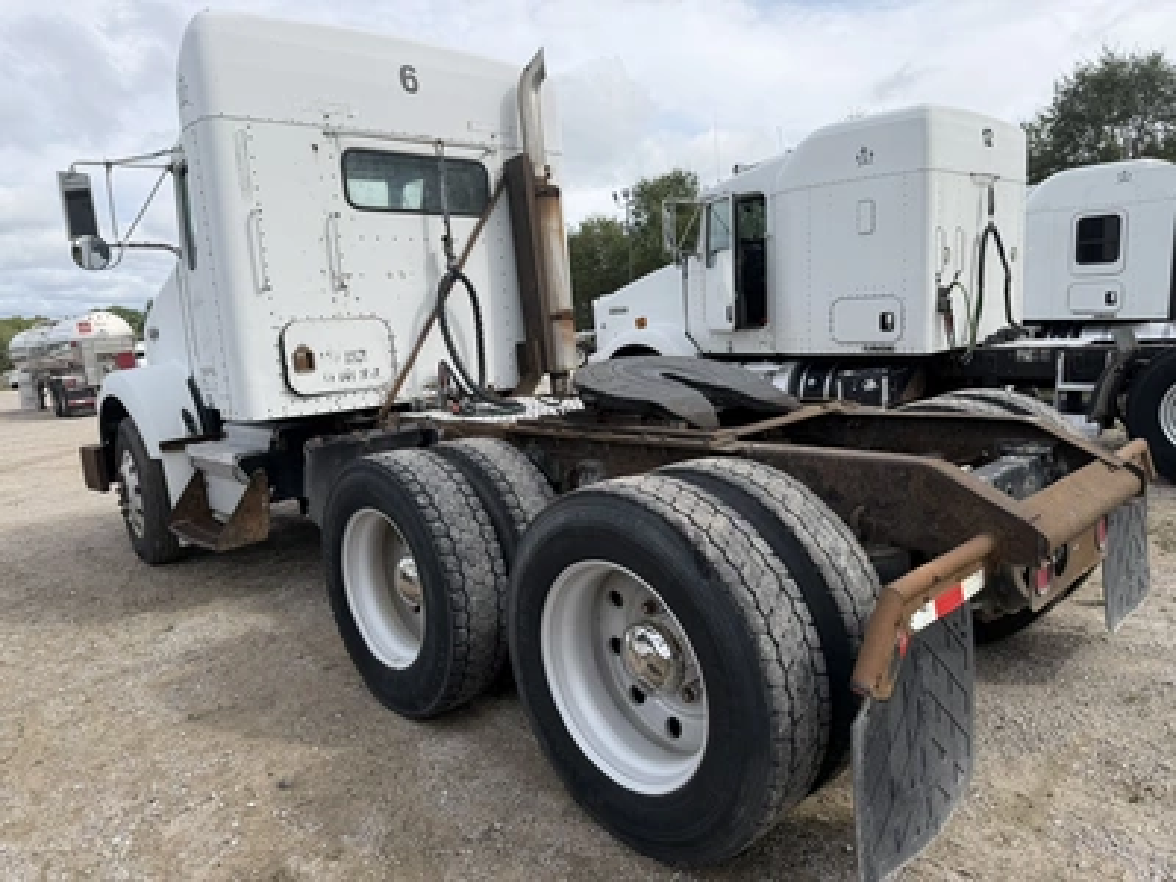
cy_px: 441
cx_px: 588
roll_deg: +3.5
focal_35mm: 24
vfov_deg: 56.8
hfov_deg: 71.6
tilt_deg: -5.6
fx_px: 815
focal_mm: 6.76
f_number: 1.78
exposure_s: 1/3584
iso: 80
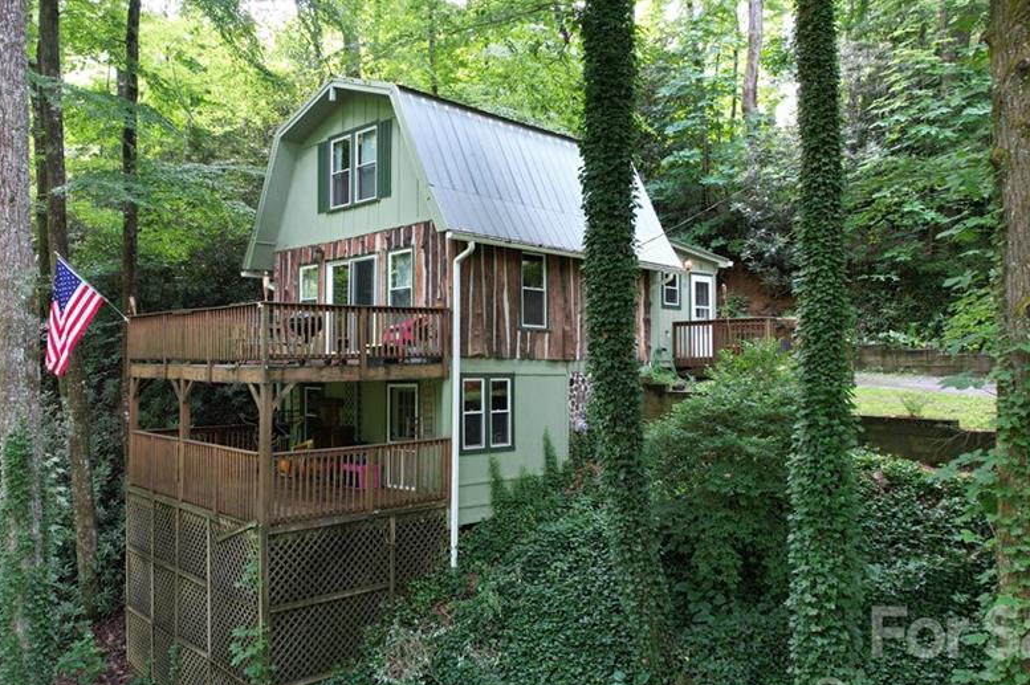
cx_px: 459
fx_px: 829
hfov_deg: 63.5
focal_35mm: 29
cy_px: 346
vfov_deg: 44.9
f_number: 2.8
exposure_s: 1/20
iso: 100
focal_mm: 8.38
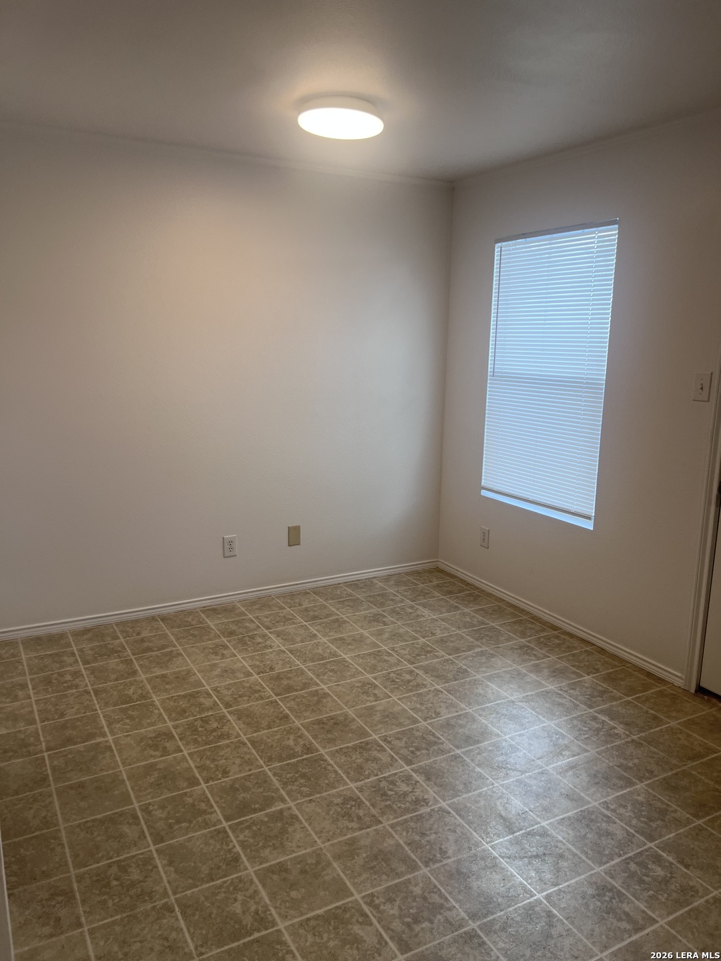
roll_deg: -1.4
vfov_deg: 67.3
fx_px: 722
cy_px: 480
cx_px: 360
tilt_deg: -8.4
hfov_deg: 53.1
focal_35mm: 26
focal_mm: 5.7
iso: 64
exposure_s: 1/120
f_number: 1.5
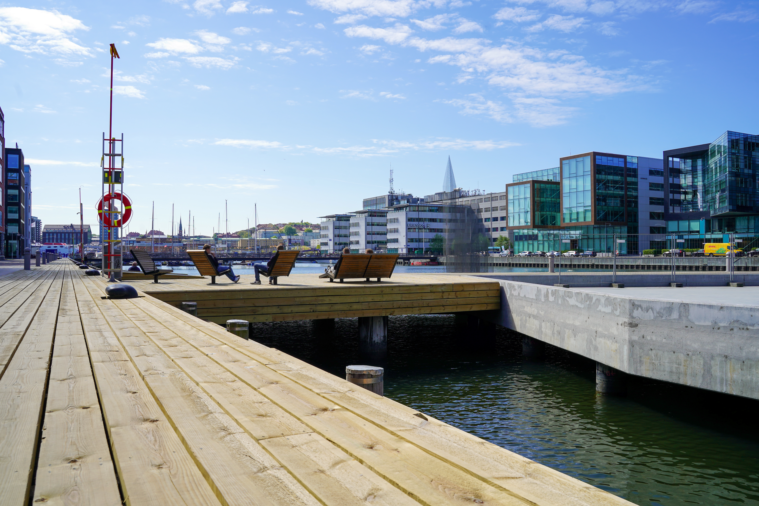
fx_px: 590
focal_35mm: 28
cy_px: 253
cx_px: 380
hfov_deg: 65.5
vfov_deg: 46.4
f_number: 10
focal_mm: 28
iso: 100
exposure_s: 1/160
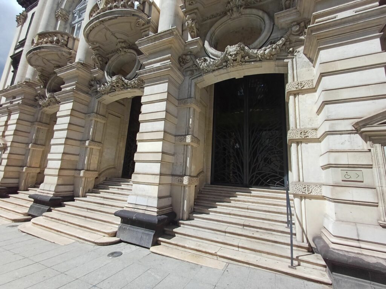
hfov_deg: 94.5
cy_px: 144
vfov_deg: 78.1
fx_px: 178
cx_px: 193
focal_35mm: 16
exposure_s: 1/1408
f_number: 2.2
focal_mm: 1.64
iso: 40
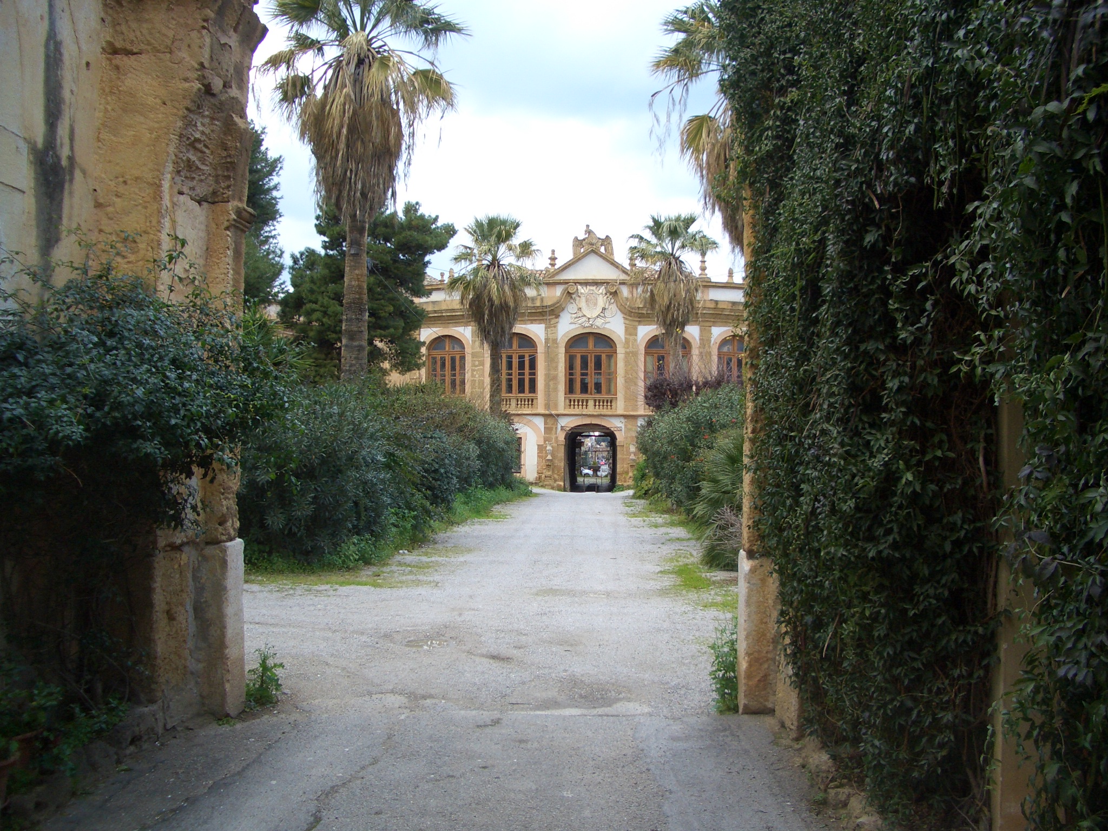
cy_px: 416
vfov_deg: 40.7
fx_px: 1120
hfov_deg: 52.6
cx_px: 554
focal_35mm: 35
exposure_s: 1/100
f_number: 2.6
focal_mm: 5.8
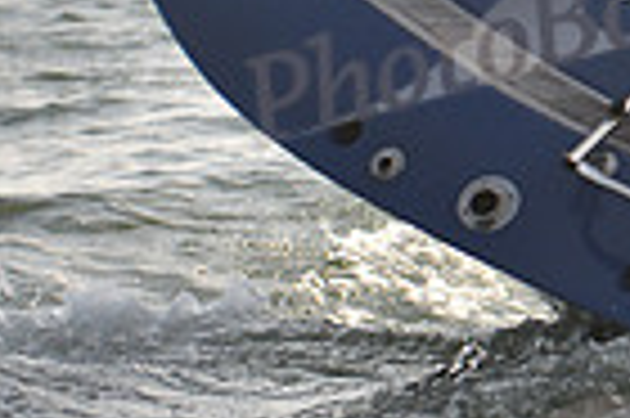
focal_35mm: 290
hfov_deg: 6.9
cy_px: -267
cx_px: 1116
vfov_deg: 4.7
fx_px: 5069
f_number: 3.5
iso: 250
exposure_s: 1/800
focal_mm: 70
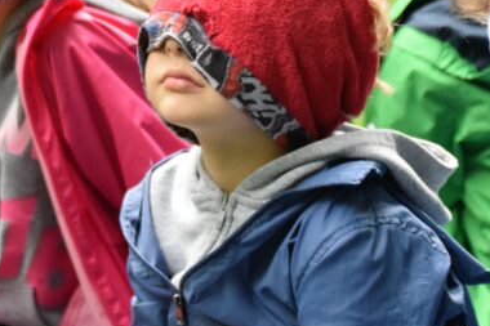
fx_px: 2558
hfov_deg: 10.9
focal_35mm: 188
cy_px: 98
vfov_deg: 7.3
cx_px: 325
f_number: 5
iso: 3200
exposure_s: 1/400
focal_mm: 62
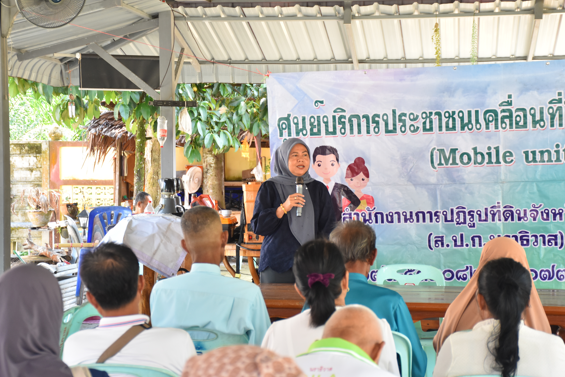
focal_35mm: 90
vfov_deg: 15.2
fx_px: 1413
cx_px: 292
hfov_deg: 22.6
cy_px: 191
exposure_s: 1/125
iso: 900
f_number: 4.8
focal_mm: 56
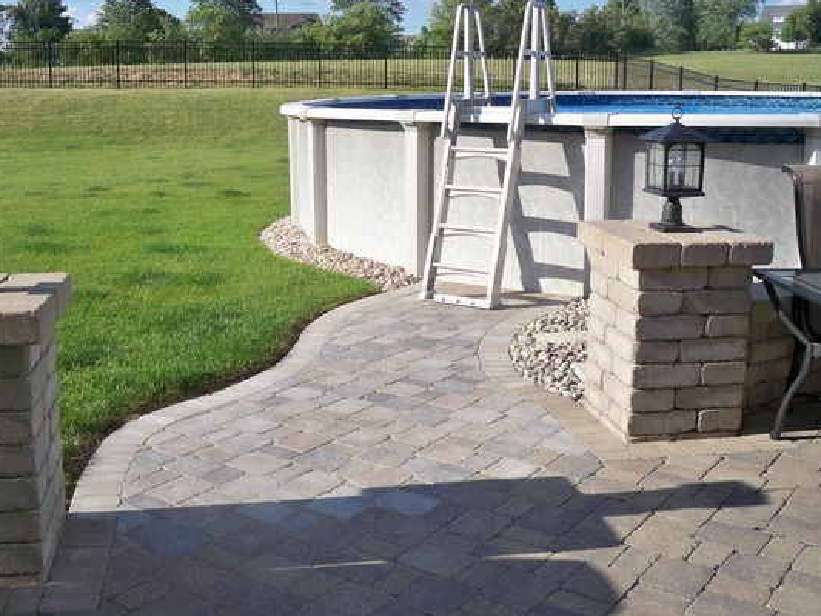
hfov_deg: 44.6
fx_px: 996
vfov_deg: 34.3
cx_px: 337
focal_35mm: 42
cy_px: 273
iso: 64
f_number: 4.7
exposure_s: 1/320
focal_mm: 6.3
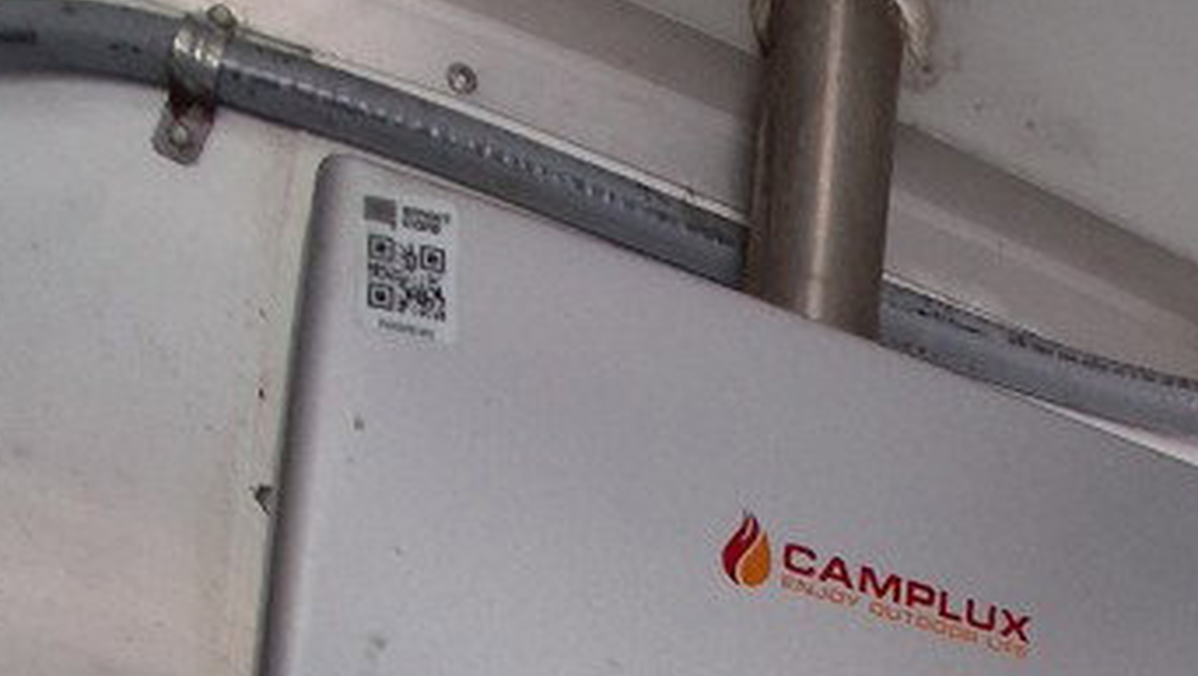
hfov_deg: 44.7
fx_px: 1399
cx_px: 904
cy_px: 1214
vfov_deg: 19.9
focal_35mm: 44
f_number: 2.2
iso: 160
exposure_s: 1/40
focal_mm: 1.4
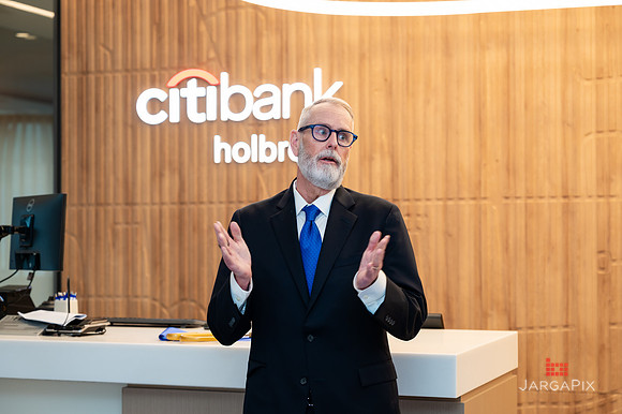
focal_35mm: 74
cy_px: 196
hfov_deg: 27.4
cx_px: 311
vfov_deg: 18.4
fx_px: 1275
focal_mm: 70
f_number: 3.5
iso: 500
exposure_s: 1/200
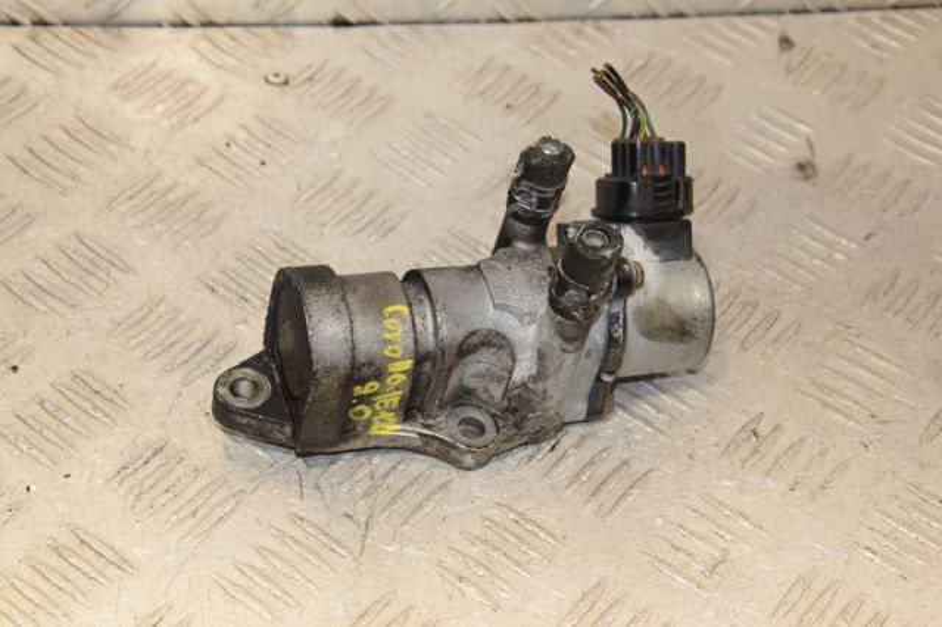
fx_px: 1961
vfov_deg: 18.2
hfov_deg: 27.0
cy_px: 314
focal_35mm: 75
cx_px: 471
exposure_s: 1/200
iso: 1600
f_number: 8
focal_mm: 50
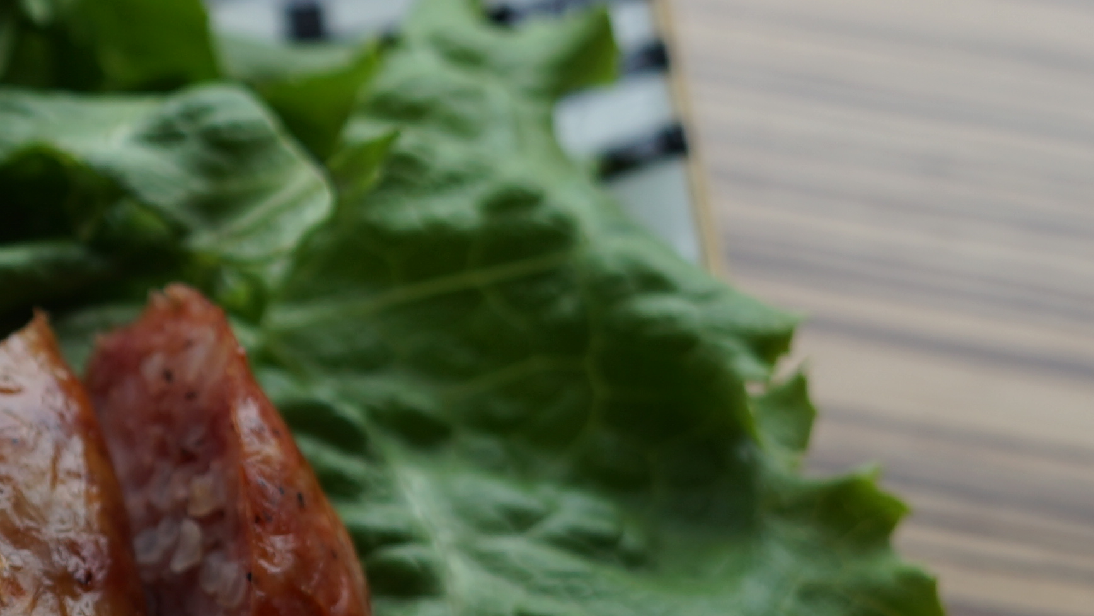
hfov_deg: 11.3
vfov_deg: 6.7
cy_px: 455
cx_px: -696
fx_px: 5251
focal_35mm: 181
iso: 100
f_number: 4.5
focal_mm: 50
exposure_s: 1/80
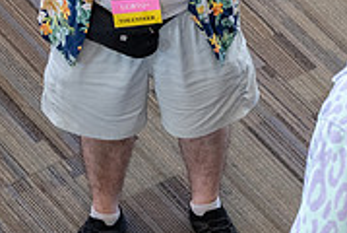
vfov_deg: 4.1
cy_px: -114
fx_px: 3215
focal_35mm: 333
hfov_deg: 6.2
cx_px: 337
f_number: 2.8
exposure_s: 1/105
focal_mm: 68.7
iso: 2000
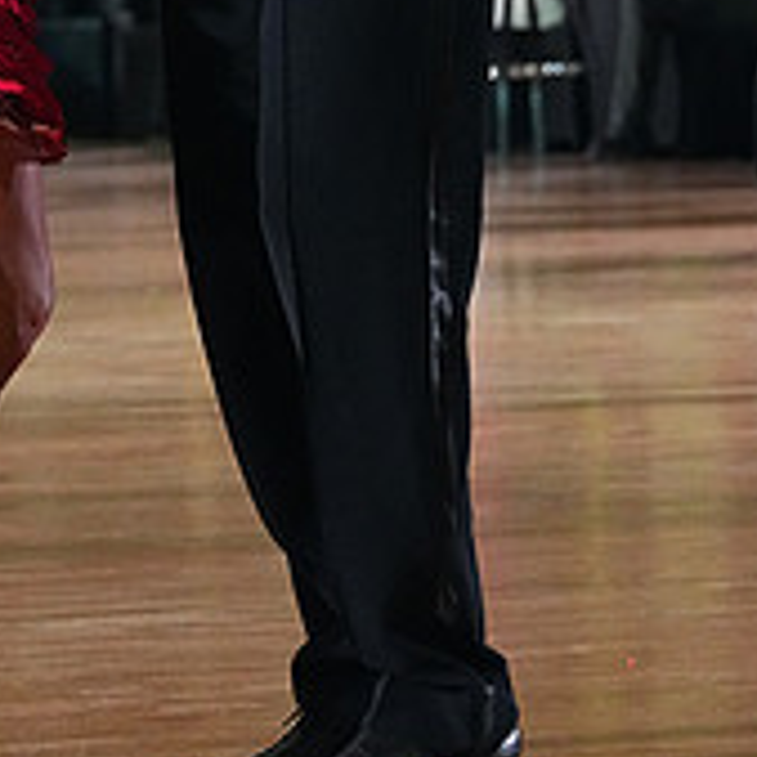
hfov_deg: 5.2
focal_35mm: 335
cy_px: -314
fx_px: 8288
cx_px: 150
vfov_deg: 5.2
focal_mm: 115
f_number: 5.6
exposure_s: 1/400
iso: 8000
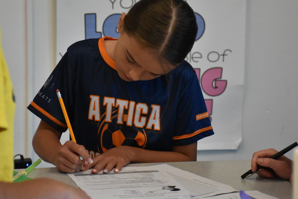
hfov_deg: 12.7
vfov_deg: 8.5
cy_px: 87
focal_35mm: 162
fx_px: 1338
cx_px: 138
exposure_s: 1/320
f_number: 5.3
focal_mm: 85
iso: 5000
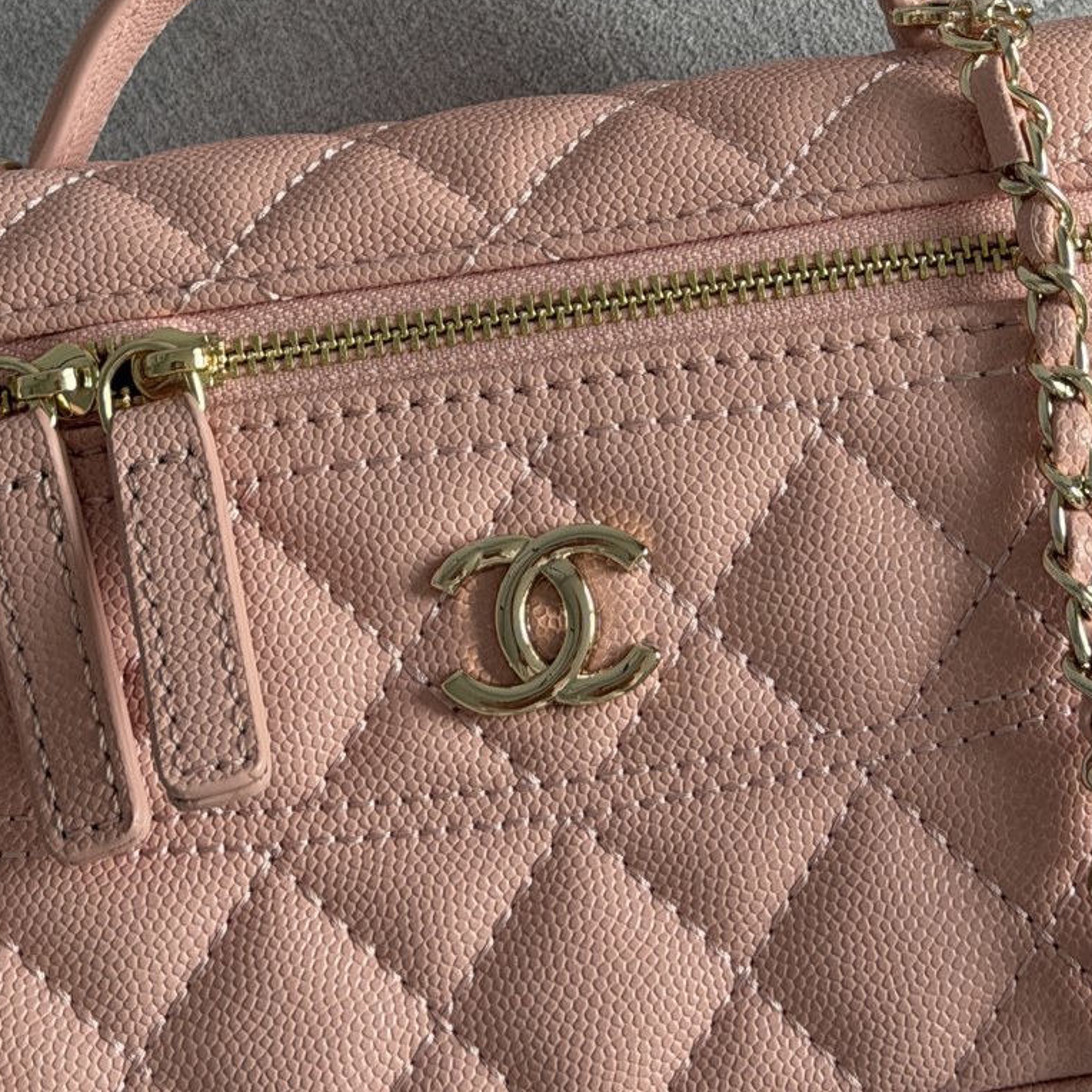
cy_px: -120
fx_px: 3962
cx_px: 805
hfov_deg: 15.6
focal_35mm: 111
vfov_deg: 15.3
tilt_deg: -76.7
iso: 100
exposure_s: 1/97
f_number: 1.78
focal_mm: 6.76
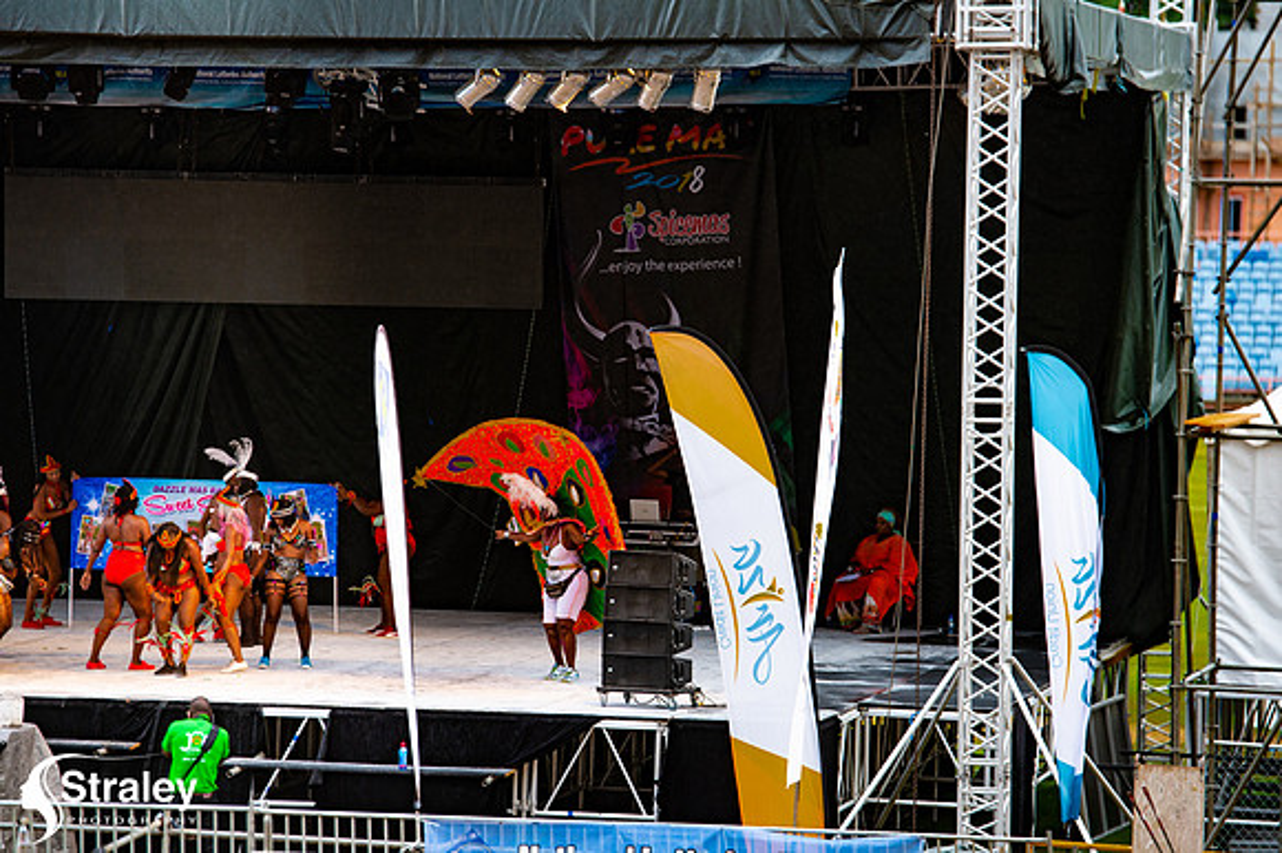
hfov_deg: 11.8
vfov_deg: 7.8
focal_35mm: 175
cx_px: 641
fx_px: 6228
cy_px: 426
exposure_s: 1/160
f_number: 5
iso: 500
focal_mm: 175
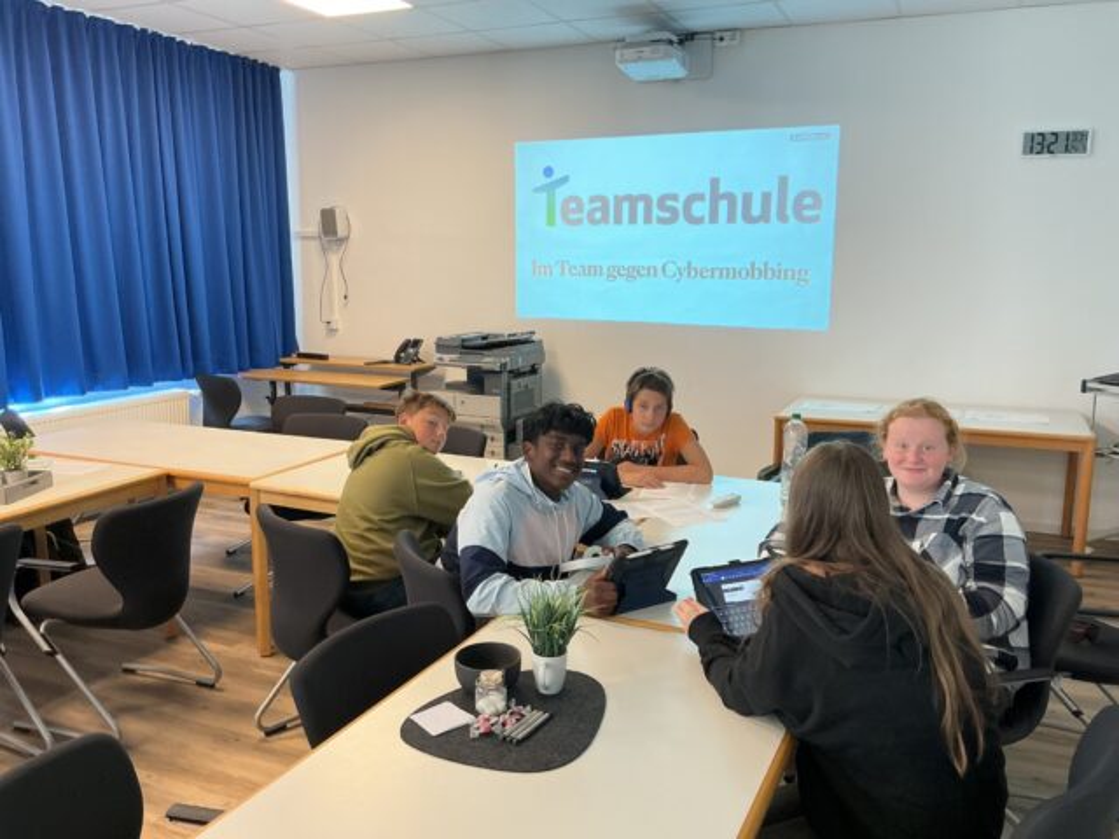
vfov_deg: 48.2
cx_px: 560
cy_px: 420
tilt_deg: -9.6
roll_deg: -0.2
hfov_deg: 61.7
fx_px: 937
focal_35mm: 29
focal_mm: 3
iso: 80
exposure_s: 1/60
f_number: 1.8
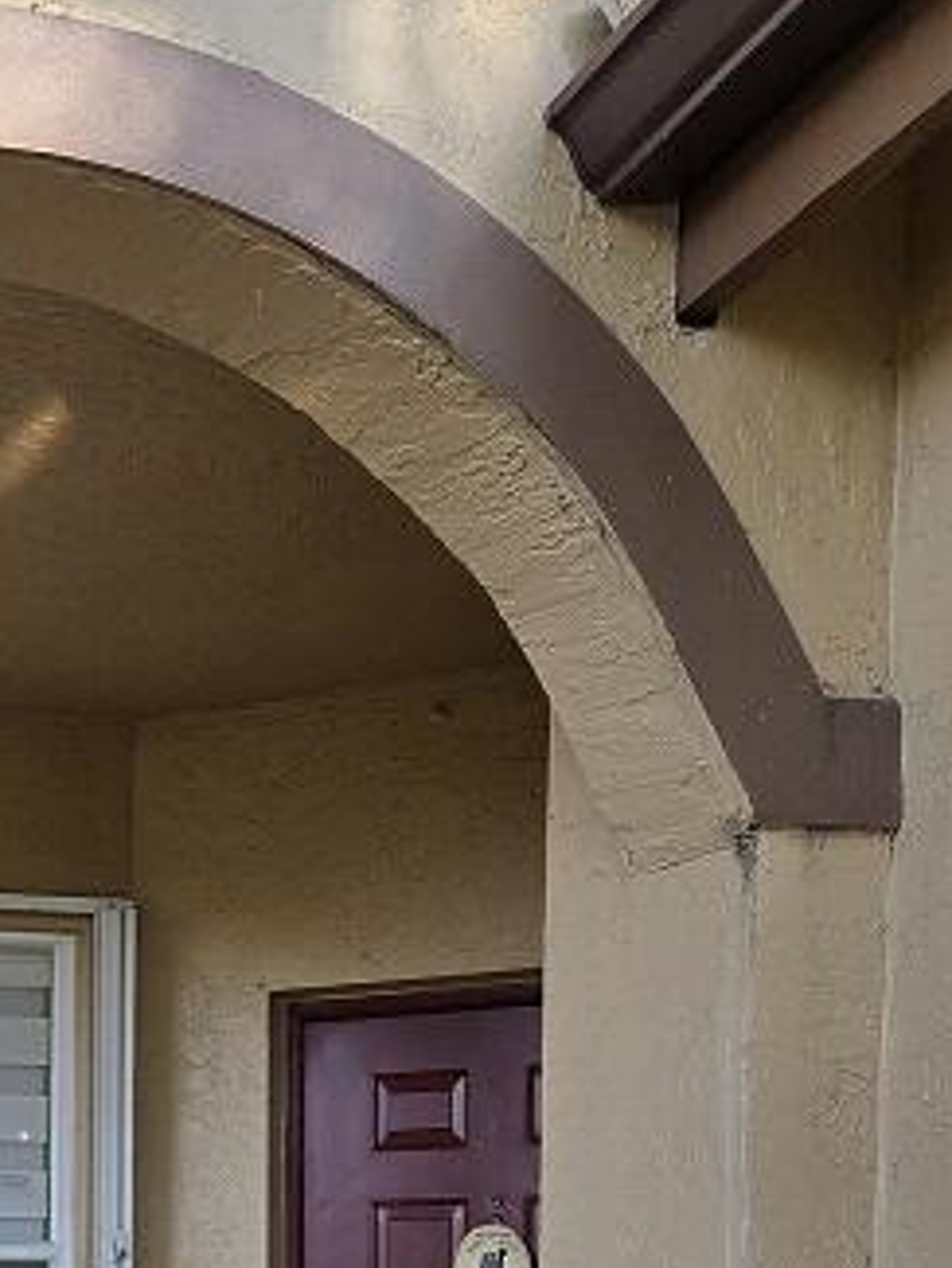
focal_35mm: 53
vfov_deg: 32.4
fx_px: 1942
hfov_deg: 25.3
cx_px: -127
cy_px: 1346
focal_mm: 5.4
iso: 80
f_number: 1.8
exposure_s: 1/873
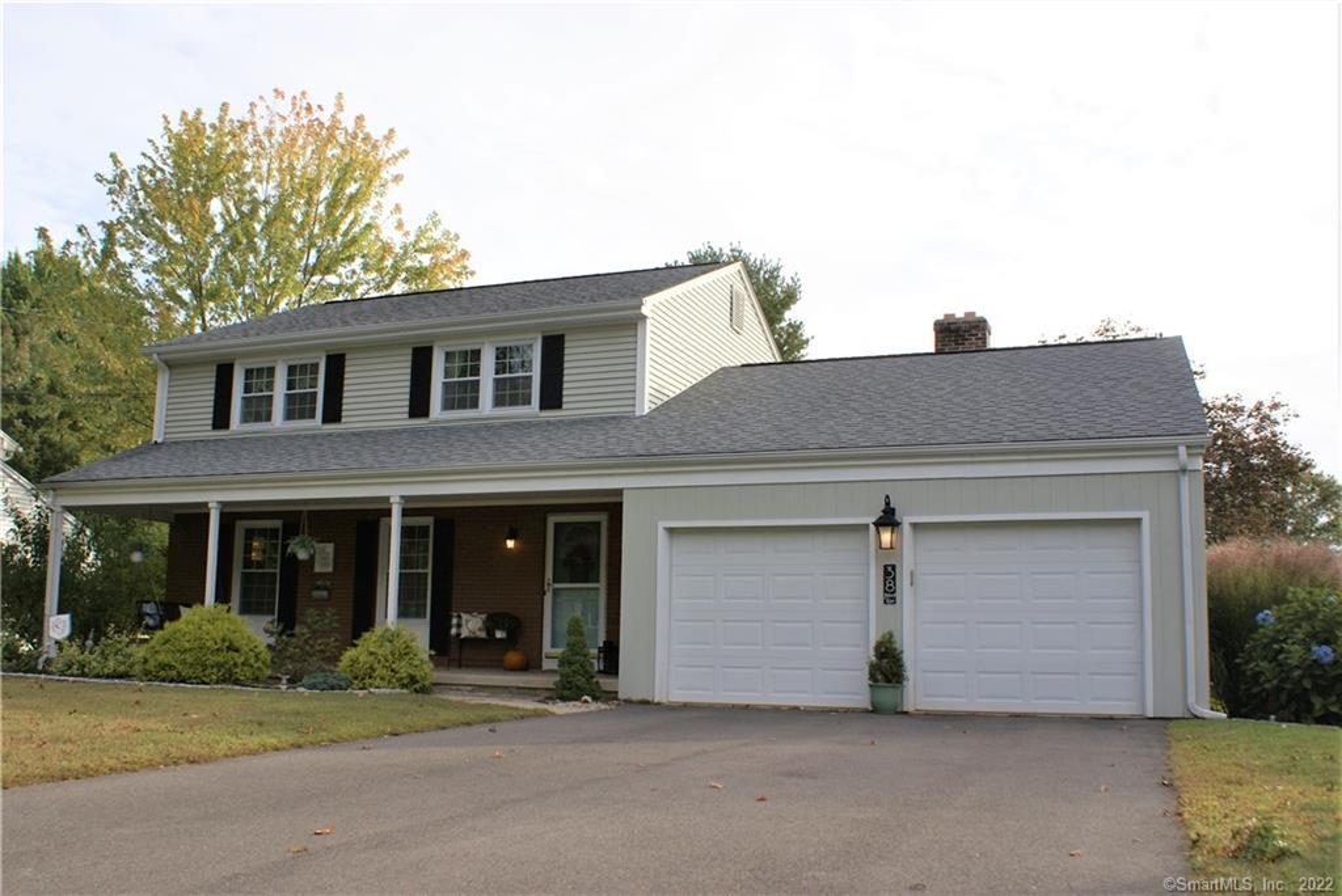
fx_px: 1119
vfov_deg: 43.7
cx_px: 671
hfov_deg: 61.9
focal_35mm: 30
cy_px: 448
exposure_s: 1/250
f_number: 6.3
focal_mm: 20
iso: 100
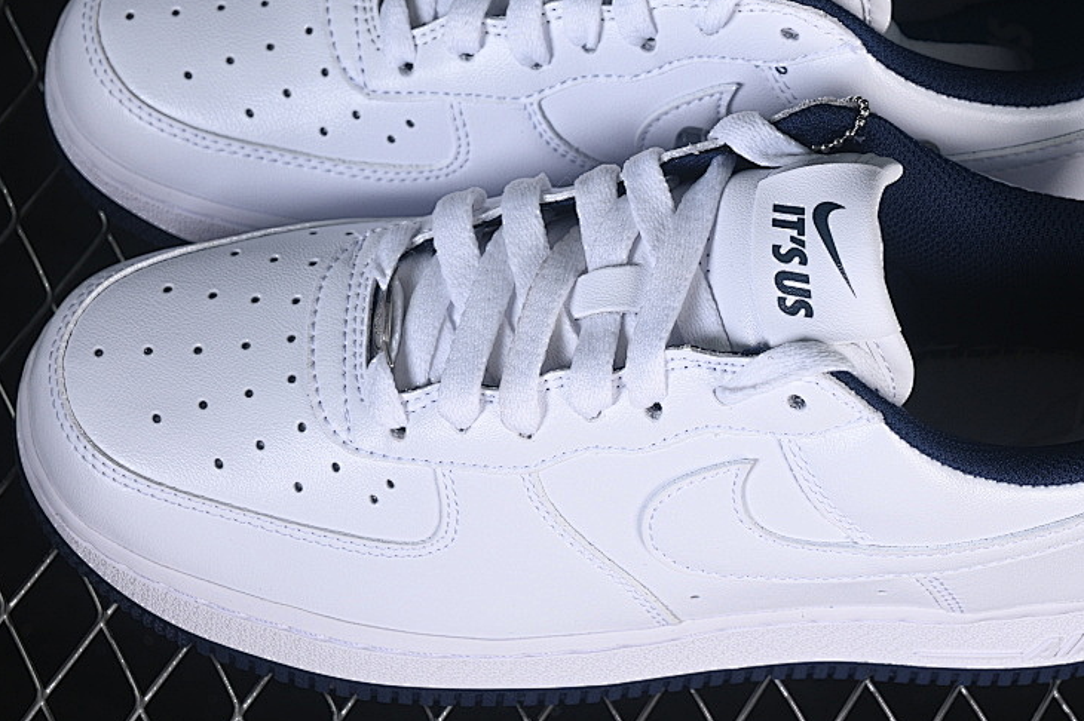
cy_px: 228
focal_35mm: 111
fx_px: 3341
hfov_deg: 18.4
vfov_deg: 12.3
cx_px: 665
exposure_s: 1/80
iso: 160
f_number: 7.1
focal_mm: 50
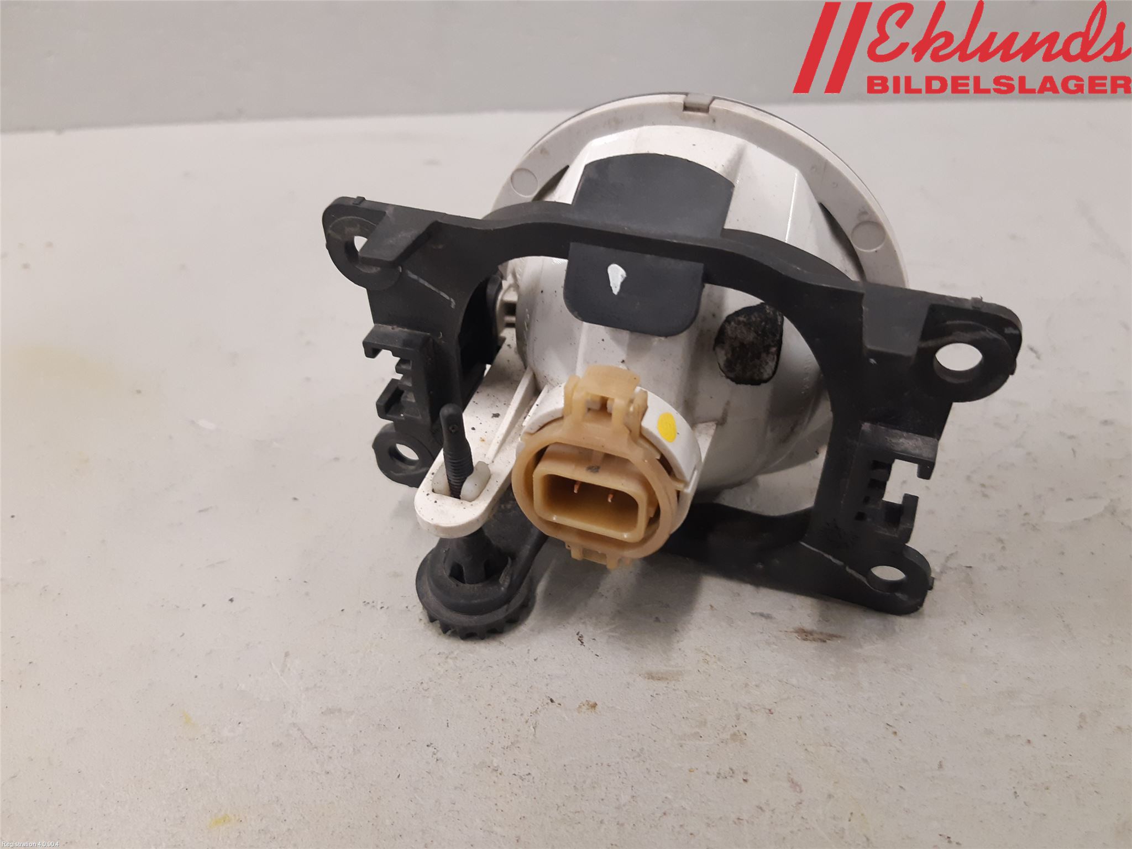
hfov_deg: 67.3
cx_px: 566
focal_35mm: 26
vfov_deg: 53.1
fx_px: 850
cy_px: 424
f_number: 1.7
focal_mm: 3.93
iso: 200
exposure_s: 1/50
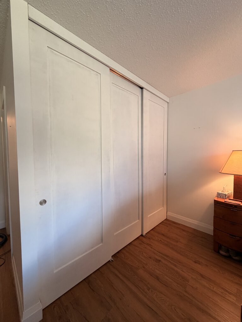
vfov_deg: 102.1
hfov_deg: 85.7
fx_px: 130
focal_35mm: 14
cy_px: 161
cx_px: 121
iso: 200
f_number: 2.2
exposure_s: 1/60
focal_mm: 2.22
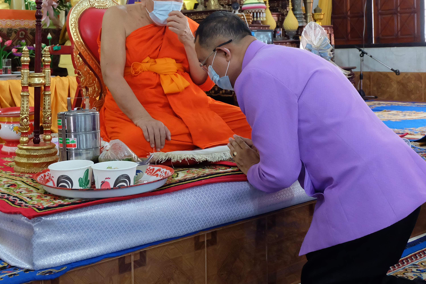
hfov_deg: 40.0
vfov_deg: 27.1
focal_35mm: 49
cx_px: 150
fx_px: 580
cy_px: 63
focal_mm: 20.1
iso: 4000
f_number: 3.8
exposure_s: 1/70
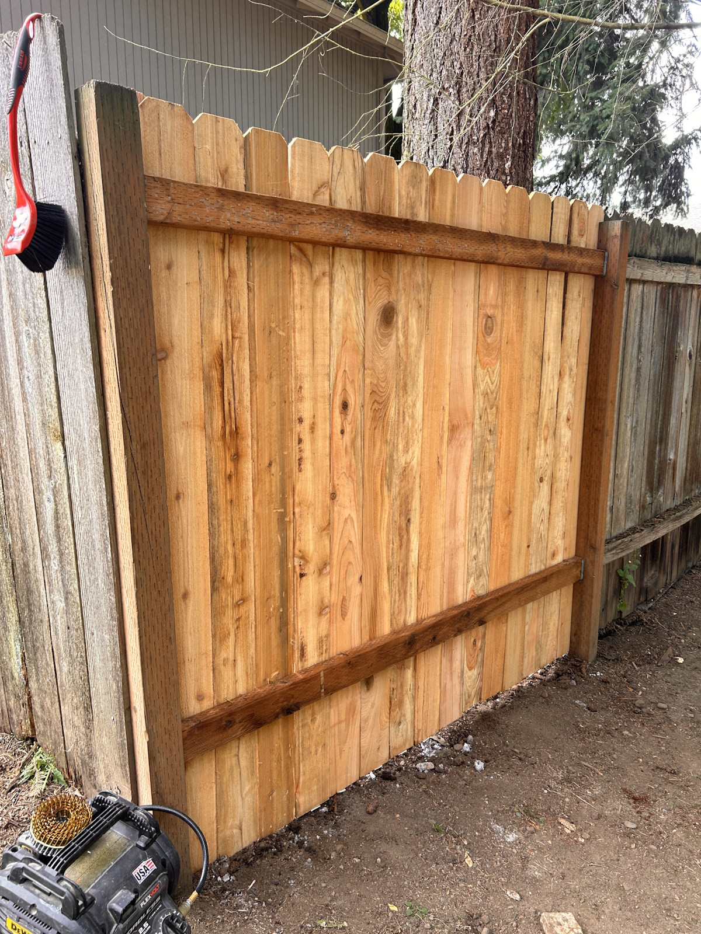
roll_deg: +2.0
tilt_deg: -12.8
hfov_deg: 53.1
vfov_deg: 67.3
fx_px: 702
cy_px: 467
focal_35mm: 26
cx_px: 350
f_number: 1.5
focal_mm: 5.7
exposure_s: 1/121
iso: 40
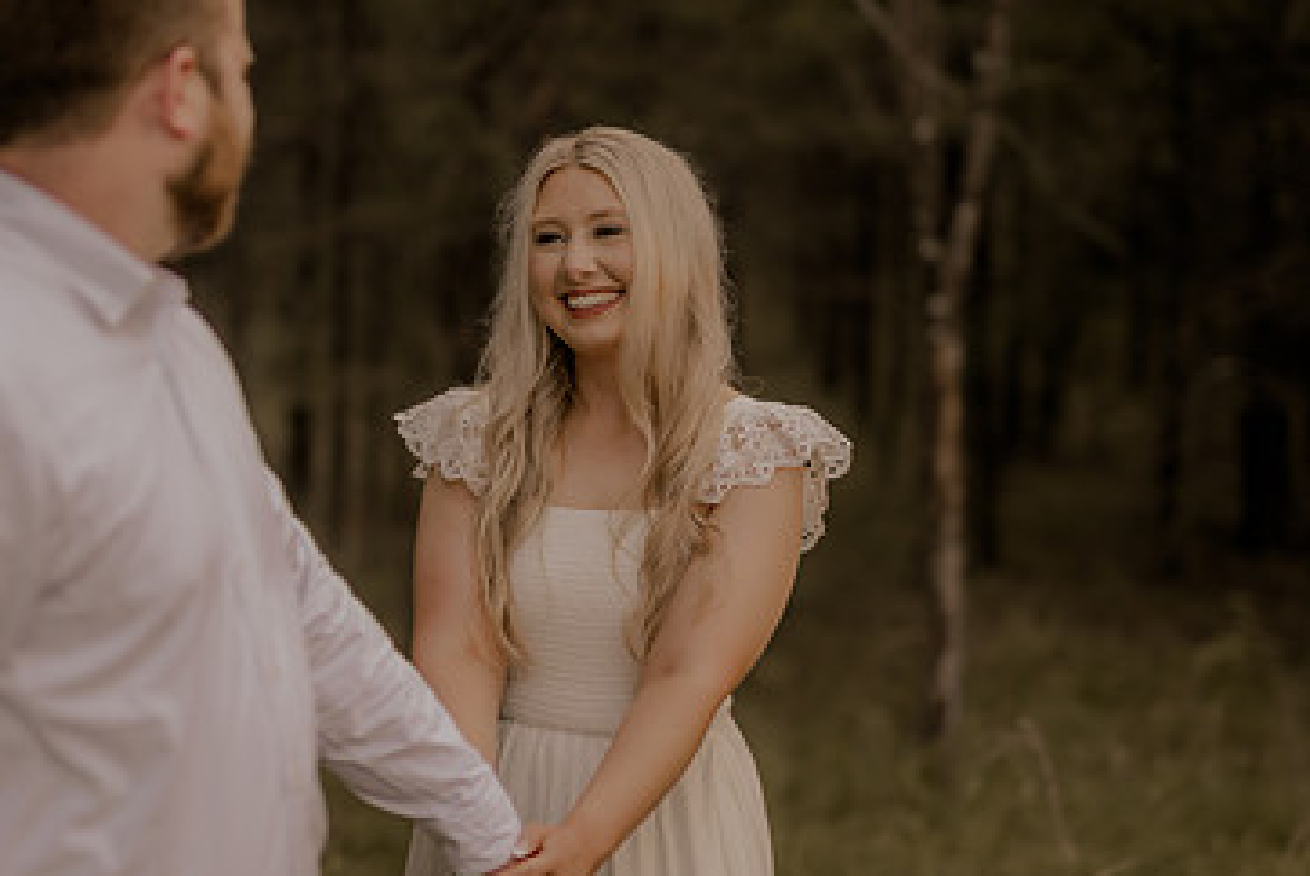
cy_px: 469
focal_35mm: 80
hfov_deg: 25.3
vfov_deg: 17.1
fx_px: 2913
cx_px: 554
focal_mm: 50
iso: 200
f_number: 2.2
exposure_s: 1/320
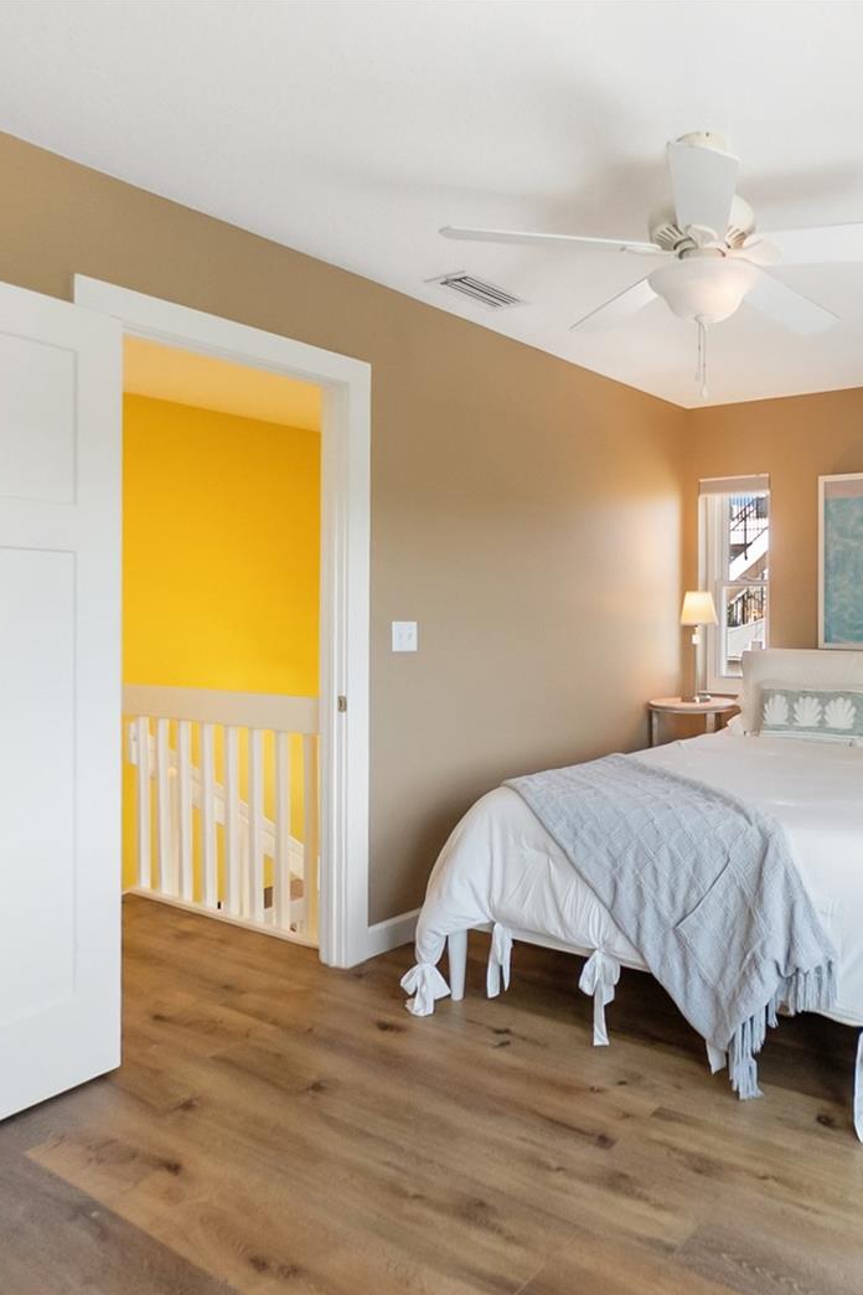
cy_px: 657
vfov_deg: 76.1
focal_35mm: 23
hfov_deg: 51.3
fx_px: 827
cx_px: 704
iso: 1250
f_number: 4
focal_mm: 10
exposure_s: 1/350
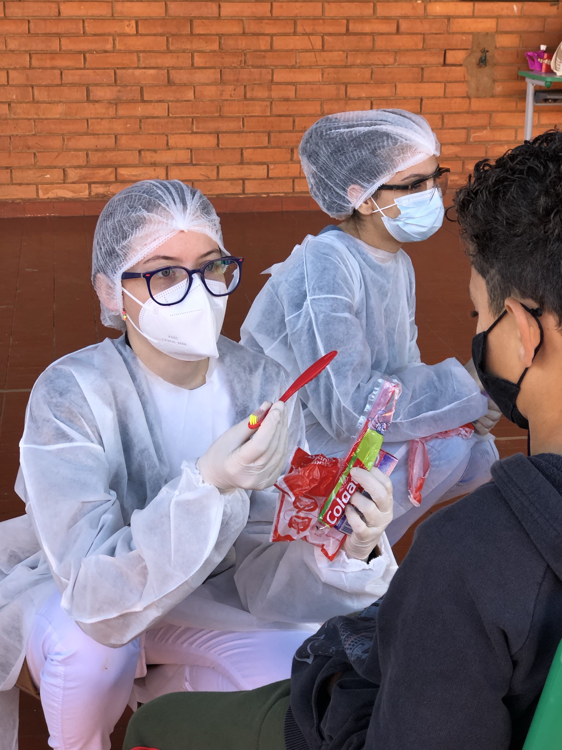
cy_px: 375
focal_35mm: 57
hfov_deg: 25.7
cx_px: 281
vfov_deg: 33.8
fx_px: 1234
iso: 20
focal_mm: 6.6
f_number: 2.8
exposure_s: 1/40
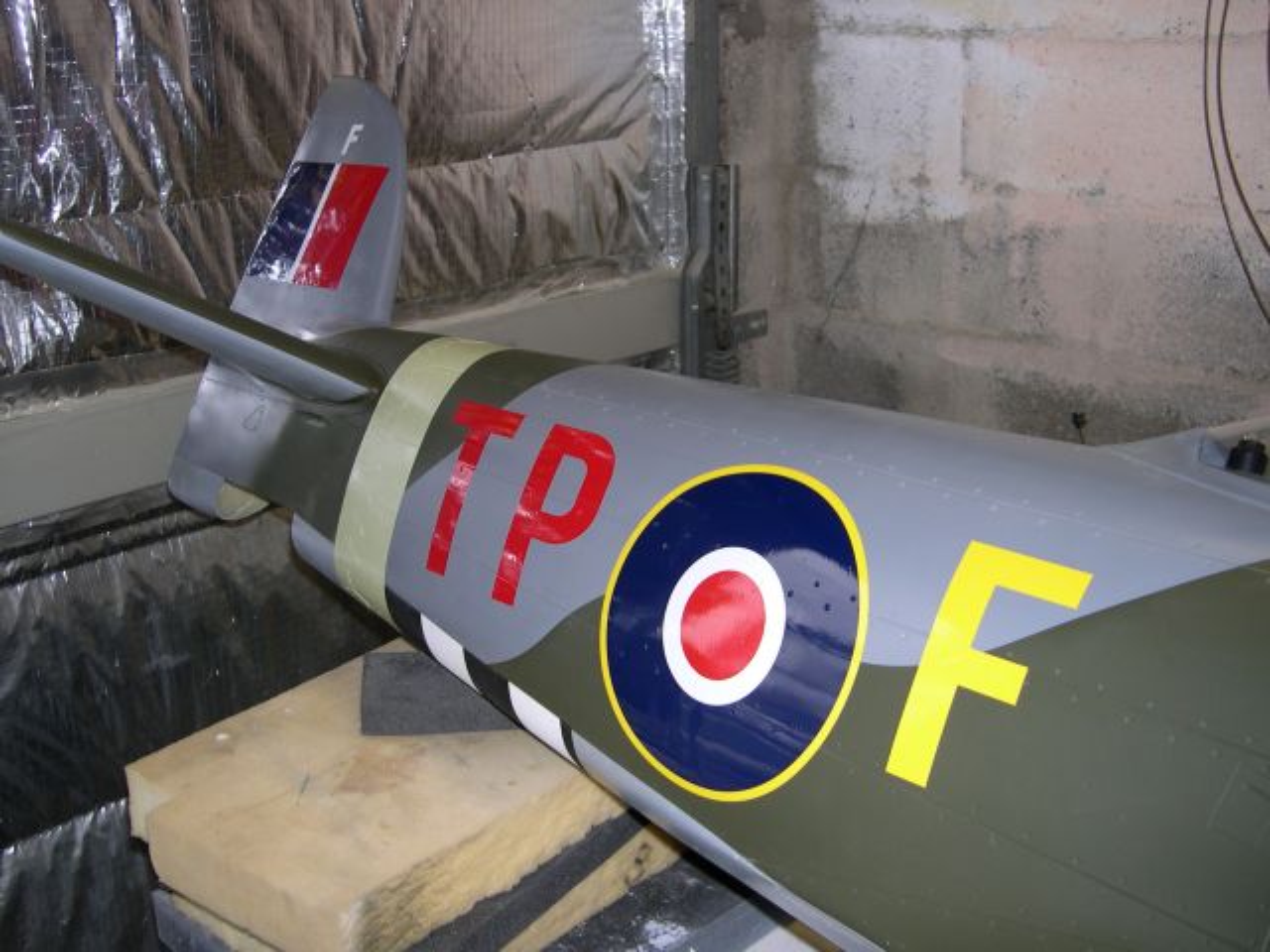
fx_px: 1394
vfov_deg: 37.7
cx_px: 635
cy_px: 476
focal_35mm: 38
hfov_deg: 49.0
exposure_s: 1/60
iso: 100
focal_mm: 8
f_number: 2.8
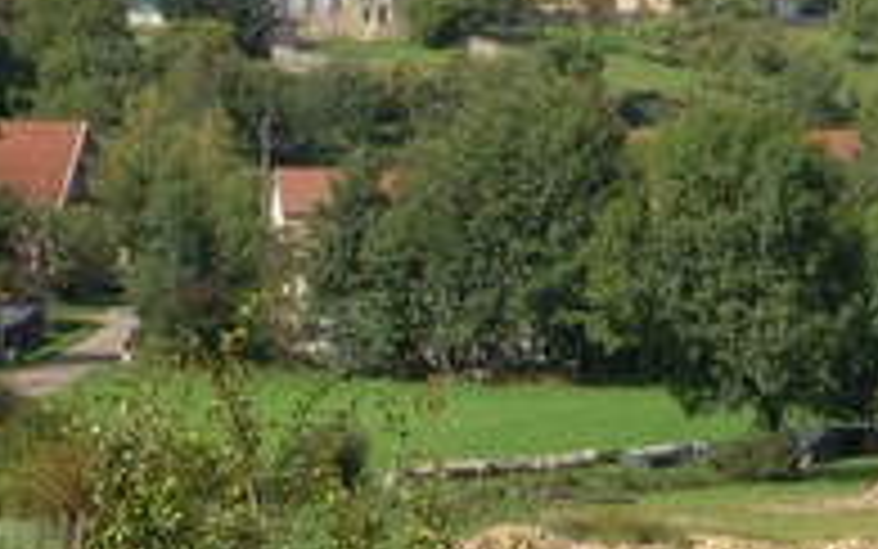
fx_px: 6630
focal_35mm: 277
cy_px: 112
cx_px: 648
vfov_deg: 4.7
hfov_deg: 7.6
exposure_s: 1/400
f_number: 5.9
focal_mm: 20.3
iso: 100
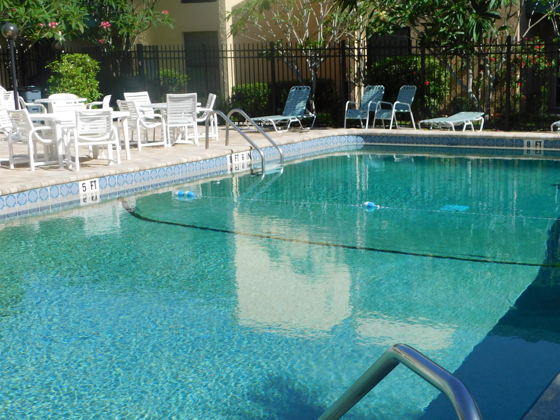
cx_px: 339
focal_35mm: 57
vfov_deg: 25.6
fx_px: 922
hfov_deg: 33.7
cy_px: 243
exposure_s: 1/1000
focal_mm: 8
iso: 125
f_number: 3.7
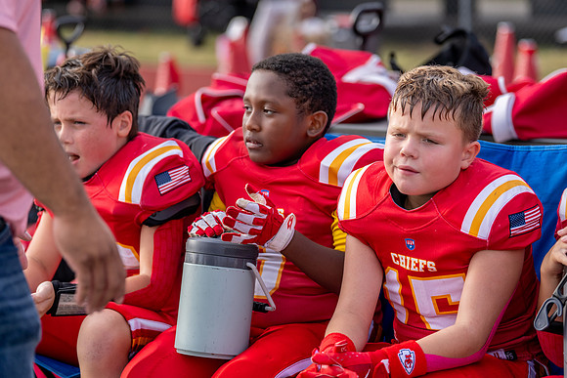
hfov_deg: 16.0
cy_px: 178
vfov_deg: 10.7
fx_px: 2017
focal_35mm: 128
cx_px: 270
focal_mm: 103
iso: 250
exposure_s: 1/2000
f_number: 2.8
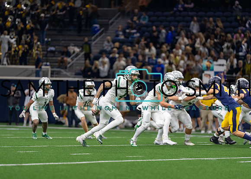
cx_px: 126
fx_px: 1494
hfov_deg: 9.6
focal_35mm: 210
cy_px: 90
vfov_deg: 6.9
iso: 2000
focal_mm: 200
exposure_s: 1/1000
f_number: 2.8
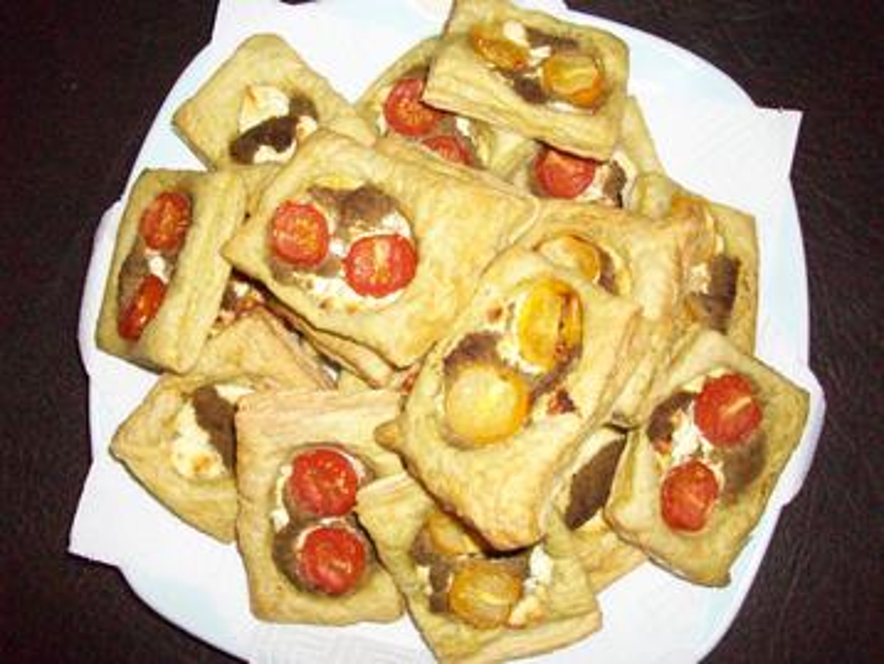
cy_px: 332
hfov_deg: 56.8
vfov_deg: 44.2
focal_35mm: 32
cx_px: 442
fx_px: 818
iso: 400
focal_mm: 5.7
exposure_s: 1/125
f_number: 2.8
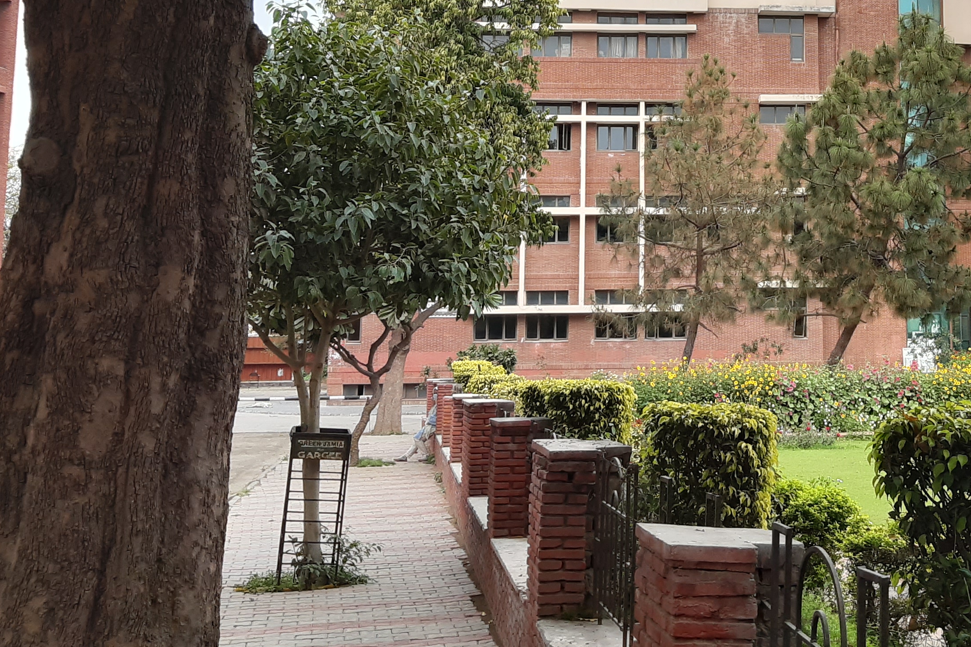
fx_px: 1537
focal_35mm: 57
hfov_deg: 34.2
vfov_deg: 23.4
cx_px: 743
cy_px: 110
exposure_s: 1/634
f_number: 1.7
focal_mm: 3.92
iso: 100
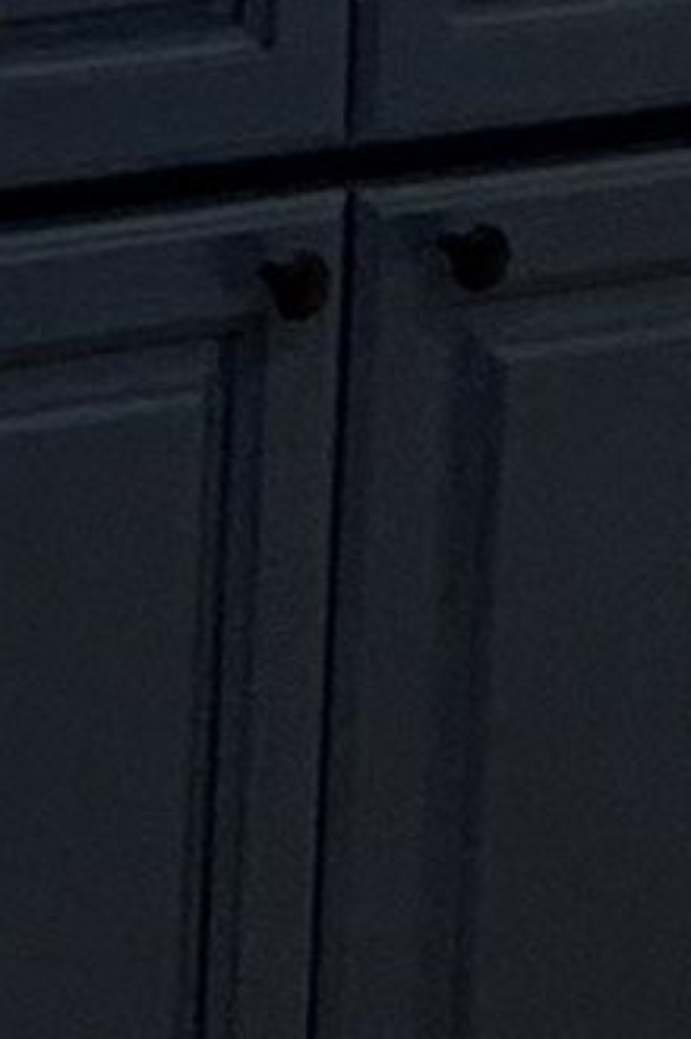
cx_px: -1701
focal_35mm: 136
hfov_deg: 7.9
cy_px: -1007
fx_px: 3919
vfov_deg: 13.1
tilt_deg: -3.4
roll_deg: -0.2
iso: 125
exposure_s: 1/120
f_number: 2.2
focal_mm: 2.22
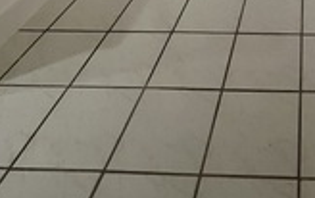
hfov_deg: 42.6
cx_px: 293
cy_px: -175
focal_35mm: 42
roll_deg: +1.4
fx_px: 361
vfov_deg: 20.1
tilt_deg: -11.1
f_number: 1.8
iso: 125
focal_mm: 1.57
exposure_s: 1/120
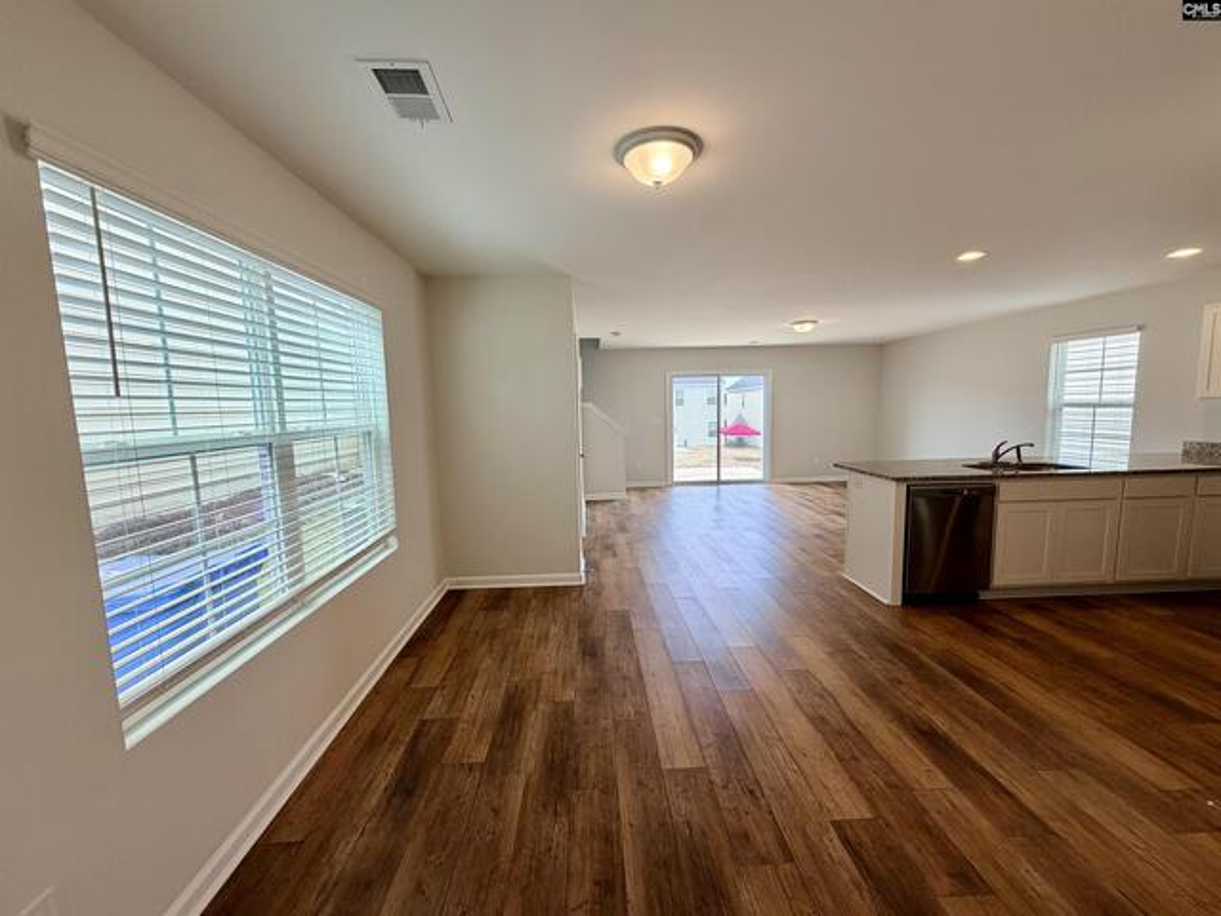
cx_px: 610
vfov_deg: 85.7
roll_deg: +1.6
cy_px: 458
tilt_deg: -6.8
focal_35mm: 14
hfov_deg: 102.1
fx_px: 494
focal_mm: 2.22
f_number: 2.2
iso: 50
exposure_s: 1/120
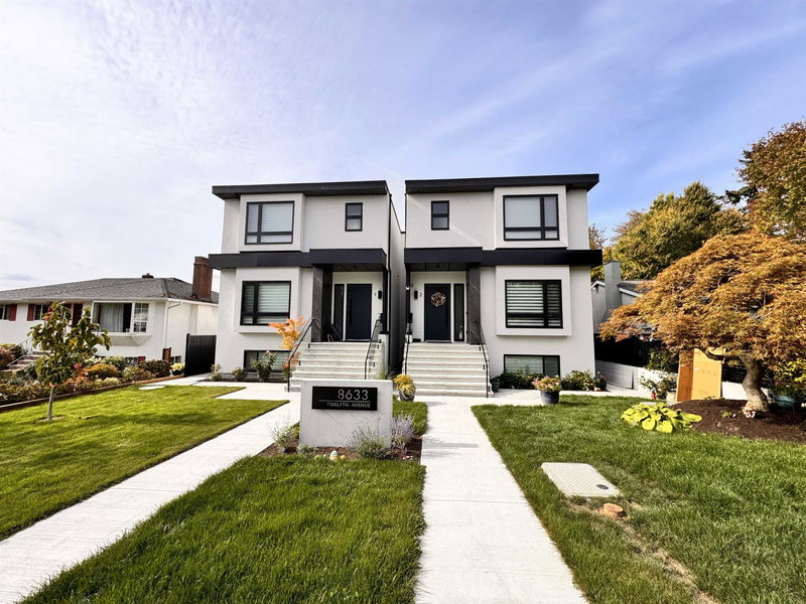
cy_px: 302
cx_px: 403
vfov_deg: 85.7
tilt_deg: +3.4
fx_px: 326
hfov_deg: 102.1
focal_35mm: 14
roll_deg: -0.4
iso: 50
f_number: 2.2
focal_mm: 2.22
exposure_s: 1/1299
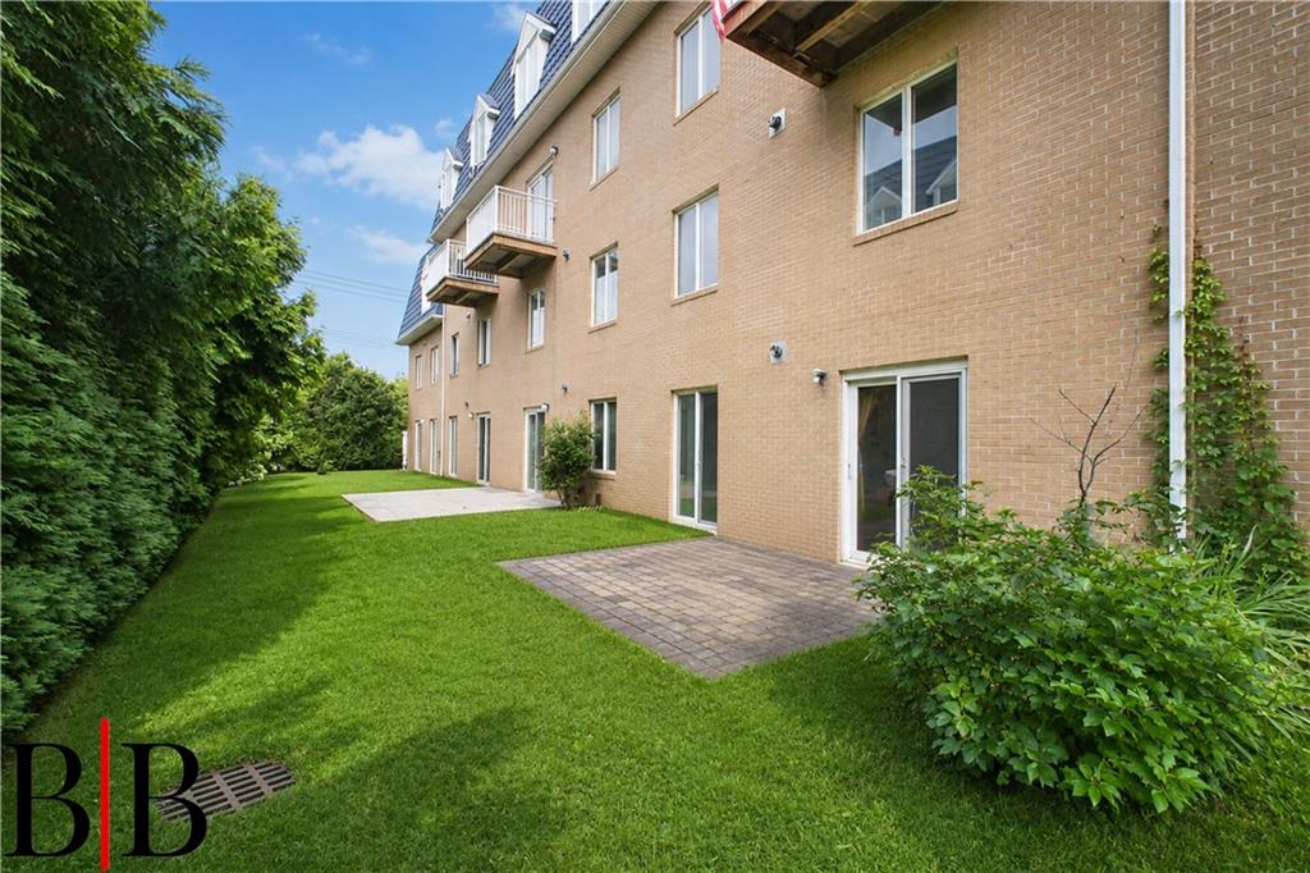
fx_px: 546
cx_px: 655
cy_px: 436
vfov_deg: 77.3
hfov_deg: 100.4
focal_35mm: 15
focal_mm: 10
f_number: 10
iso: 400
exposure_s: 1/80
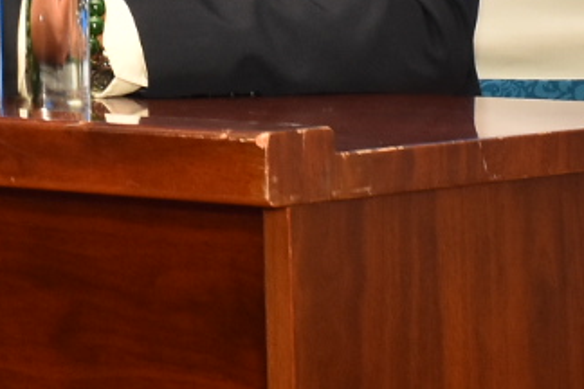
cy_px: -553
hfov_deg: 8.6
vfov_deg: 5.7
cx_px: -324
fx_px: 3771
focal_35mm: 232
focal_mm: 31
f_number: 5.6
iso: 800
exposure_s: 1/160
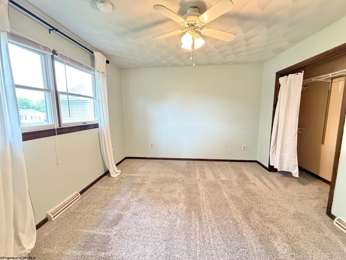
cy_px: 130
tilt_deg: -8.0
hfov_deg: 102.1
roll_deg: +0.5
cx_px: 173
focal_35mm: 14
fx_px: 140
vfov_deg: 85.7
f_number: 2.2
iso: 800
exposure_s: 1/60
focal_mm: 2.22
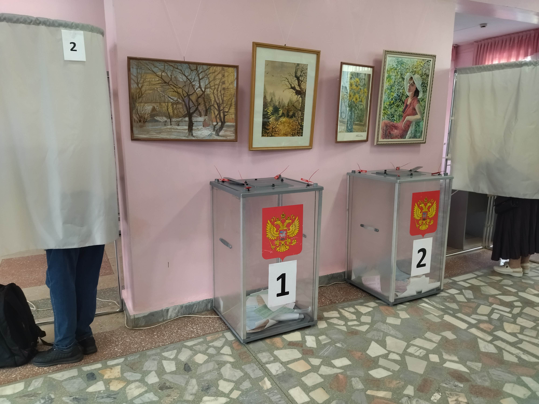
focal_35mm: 27
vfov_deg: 51.4
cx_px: 270
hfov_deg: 65.3
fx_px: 420
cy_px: 202
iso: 249
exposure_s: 1/30
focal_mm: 4.74
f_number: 1.79
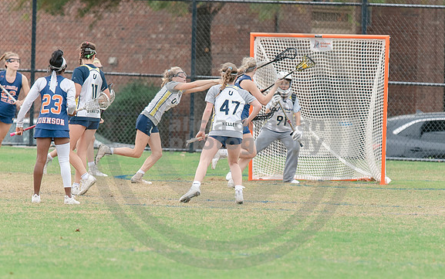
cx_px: 223
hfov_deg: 4.0
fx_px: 6369
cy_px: 222
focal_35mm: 525
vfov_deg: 2.5
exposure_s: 1/1250
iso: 450
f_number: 2.8
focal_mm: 200
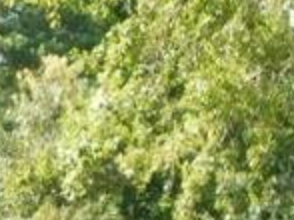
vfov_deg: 4.5
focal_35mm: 314
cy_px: 748
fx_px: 2665
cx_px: -92
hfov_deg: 6.3
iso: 125
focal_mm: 8
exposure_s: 1/200
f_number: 3.7
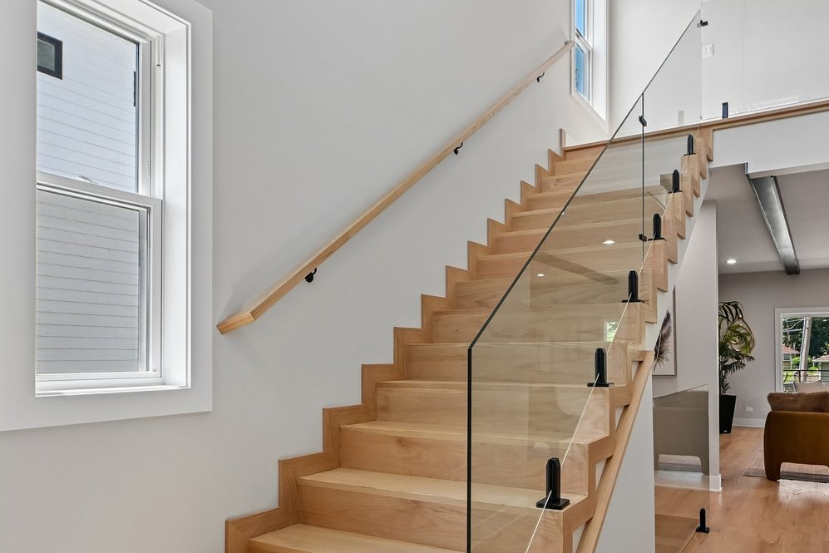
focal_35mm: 26
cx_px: 501
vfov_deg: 48.9
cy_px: 358
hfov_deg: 68.6
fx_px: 599
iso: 400
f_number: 13
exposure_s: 1/50
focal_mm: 16
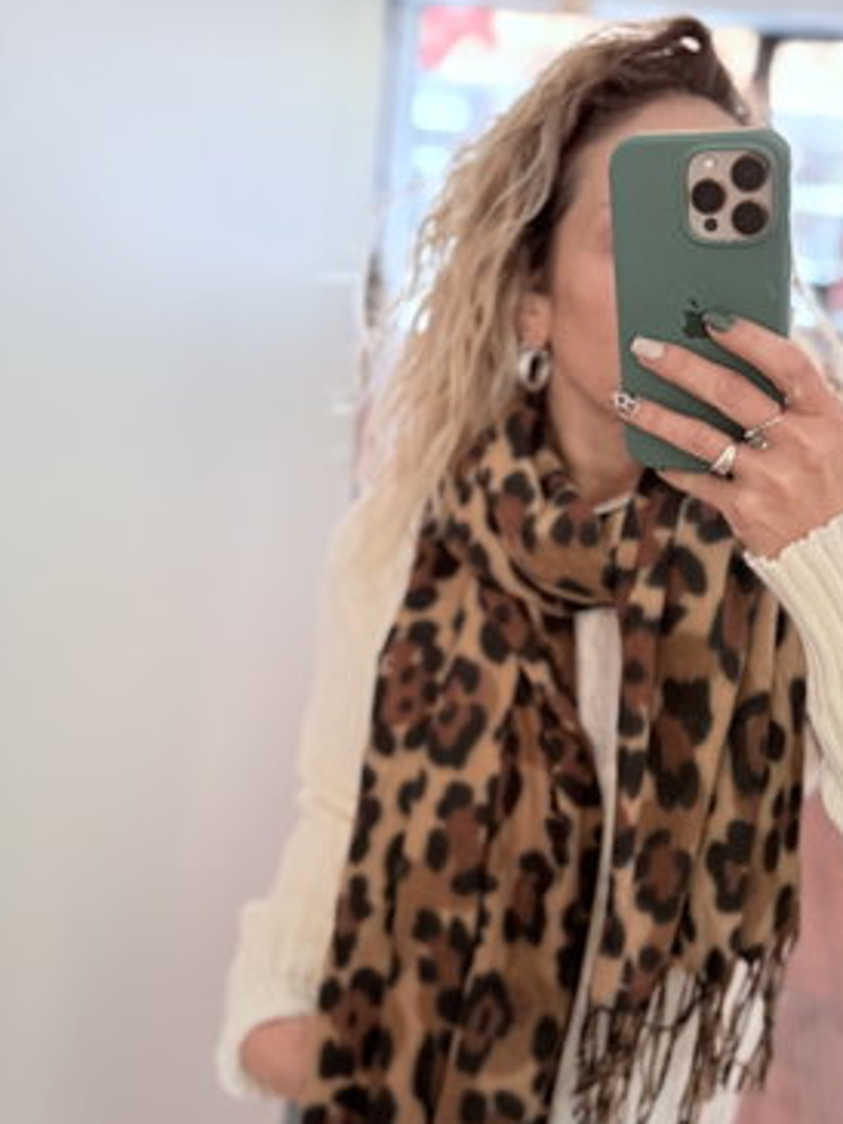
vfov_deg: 52.6
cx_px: 422
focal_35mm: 35
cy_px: 605
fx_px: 1136
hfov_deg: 40.7
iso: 320
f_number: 1.78
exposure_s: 1/100
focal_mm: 6.76
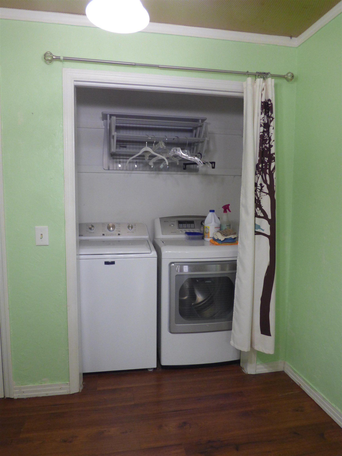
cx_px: 171
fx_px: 303
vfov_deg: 73.9
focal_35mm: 23
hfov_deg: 58.9
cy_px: 228
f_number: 3
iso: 400
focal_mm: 4.11
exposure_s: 1/30
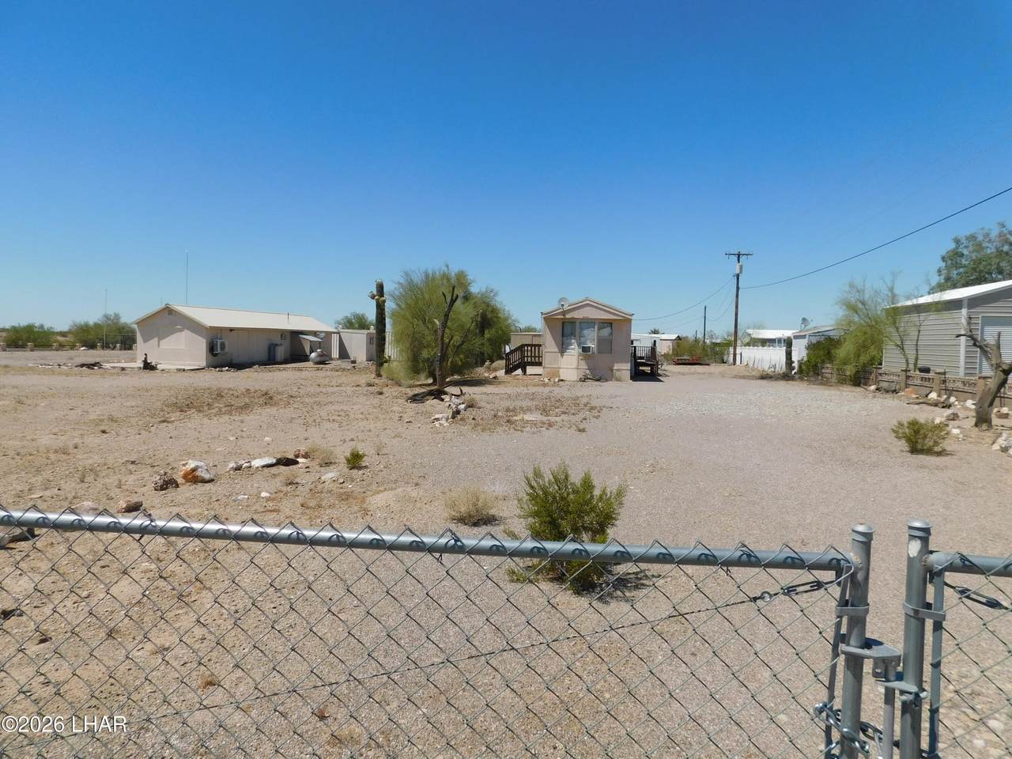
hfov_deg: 73.9
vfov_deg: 58.9
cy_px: 380
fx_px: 672
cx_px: 506
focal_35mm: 23
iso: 125
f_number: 6
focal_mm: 4
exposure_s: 1/800
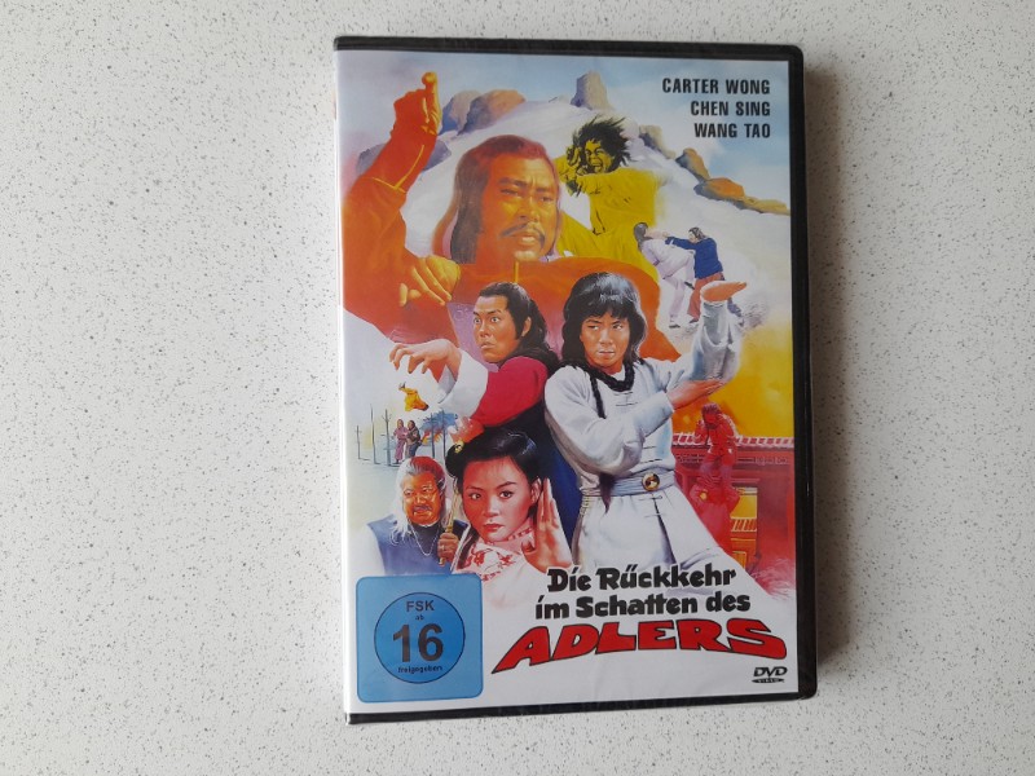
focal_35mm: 25
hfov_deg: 69.4
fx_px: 747
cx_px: 518
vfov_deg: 54.9
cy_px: 388
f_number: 2
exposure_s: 1/50
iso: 32
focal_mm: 4.6
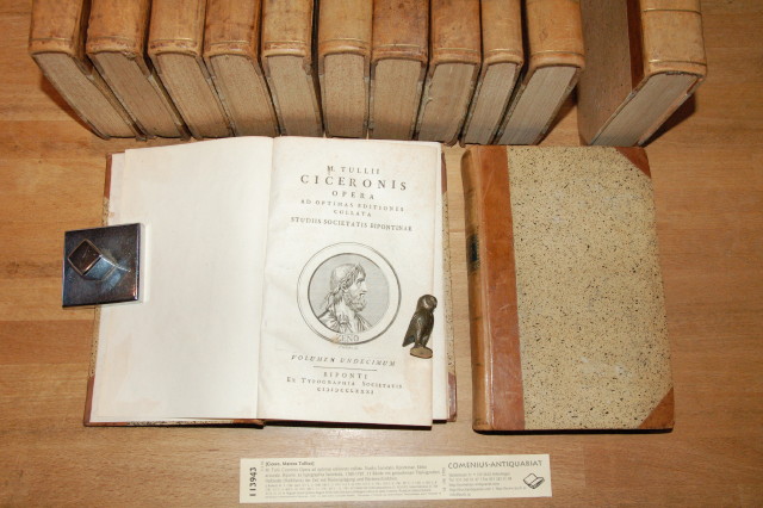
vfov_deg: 36.8
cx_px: 382
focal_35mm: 36
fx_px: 763
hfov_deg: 53.2
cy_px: 254
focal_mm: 24
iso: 1600
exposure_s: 1/60
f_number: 13
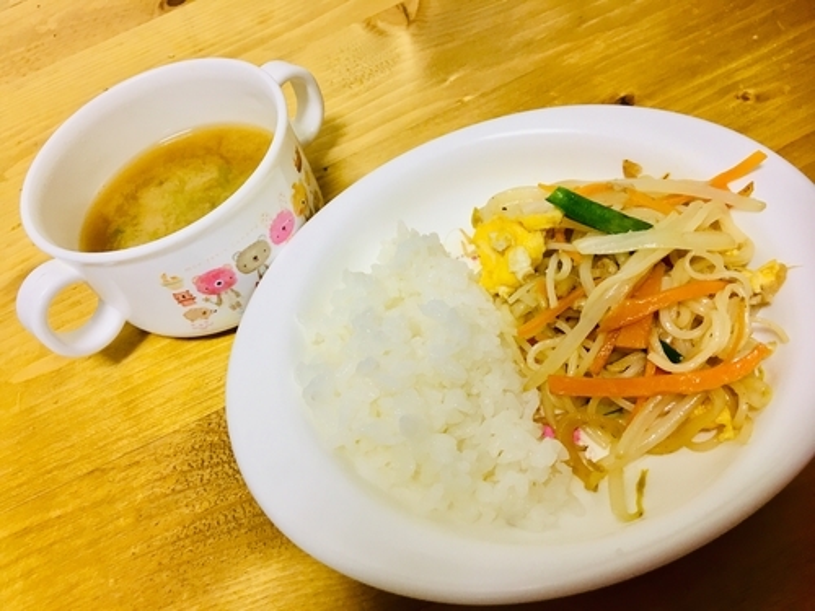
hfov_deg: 61.7
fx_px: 683
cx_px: 408
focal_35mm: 29
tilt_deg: -52.9
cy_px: 306
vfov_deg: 48.2
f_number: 2.2
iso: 100
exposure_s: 1/33
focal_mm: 4.15
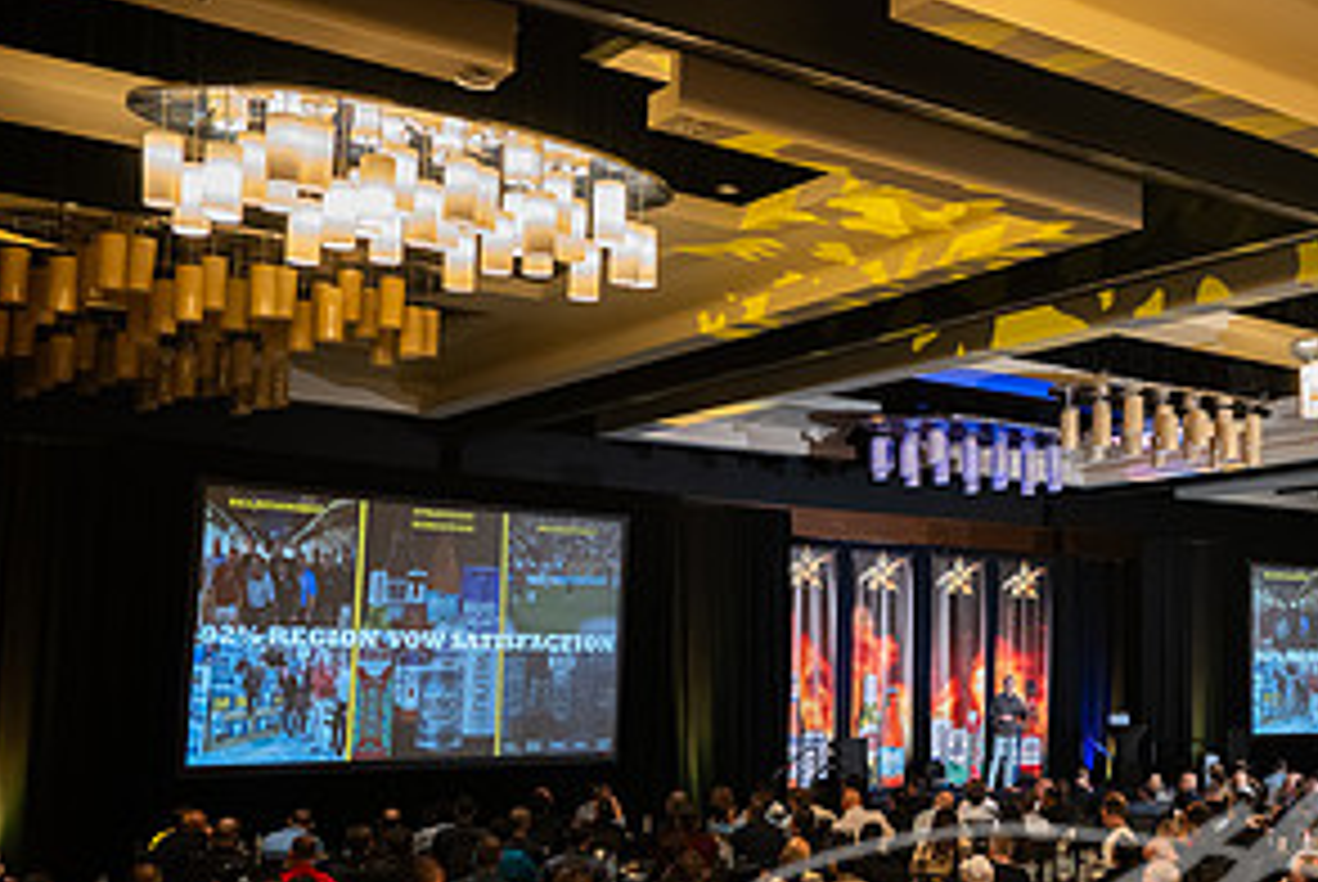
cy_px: 493
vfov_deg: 28.1
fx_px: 1759
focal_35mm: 48
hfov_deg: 38.5
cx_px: 1165
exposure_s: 1/200
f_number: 2.8
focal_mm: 24
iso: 2500
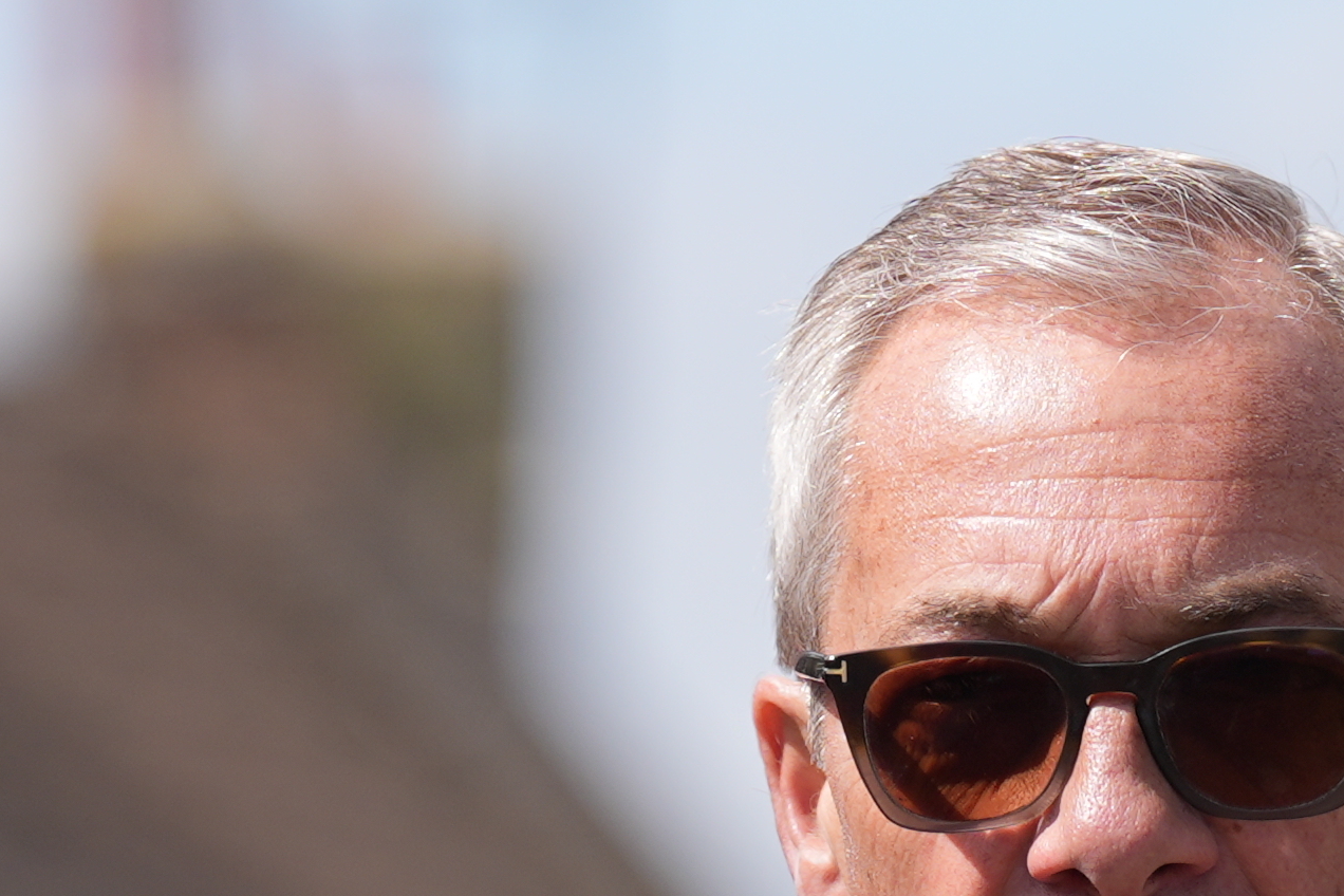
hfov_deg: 3.1
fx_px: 25011
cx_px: 426
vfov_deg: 2.1
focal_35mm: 670
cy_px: 1253
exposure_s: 1/4000
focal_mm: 142
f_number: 2.8
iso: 250
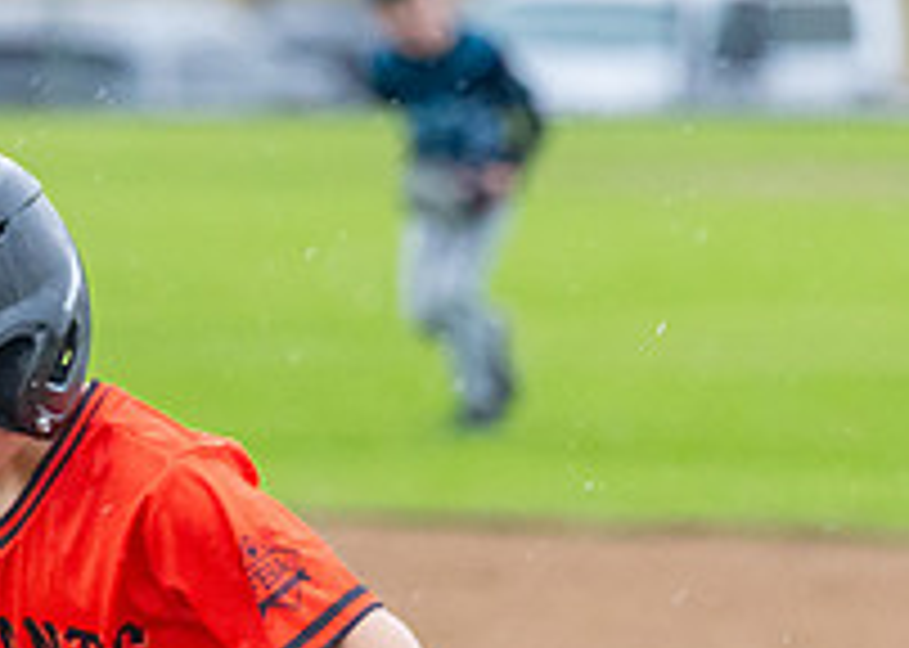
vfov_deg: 2.6
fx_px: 14138
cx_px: 203
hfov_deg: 3.7
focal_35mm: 548
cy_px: 779
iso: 1600
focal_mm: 123
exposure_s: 1/1000
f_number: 2.8
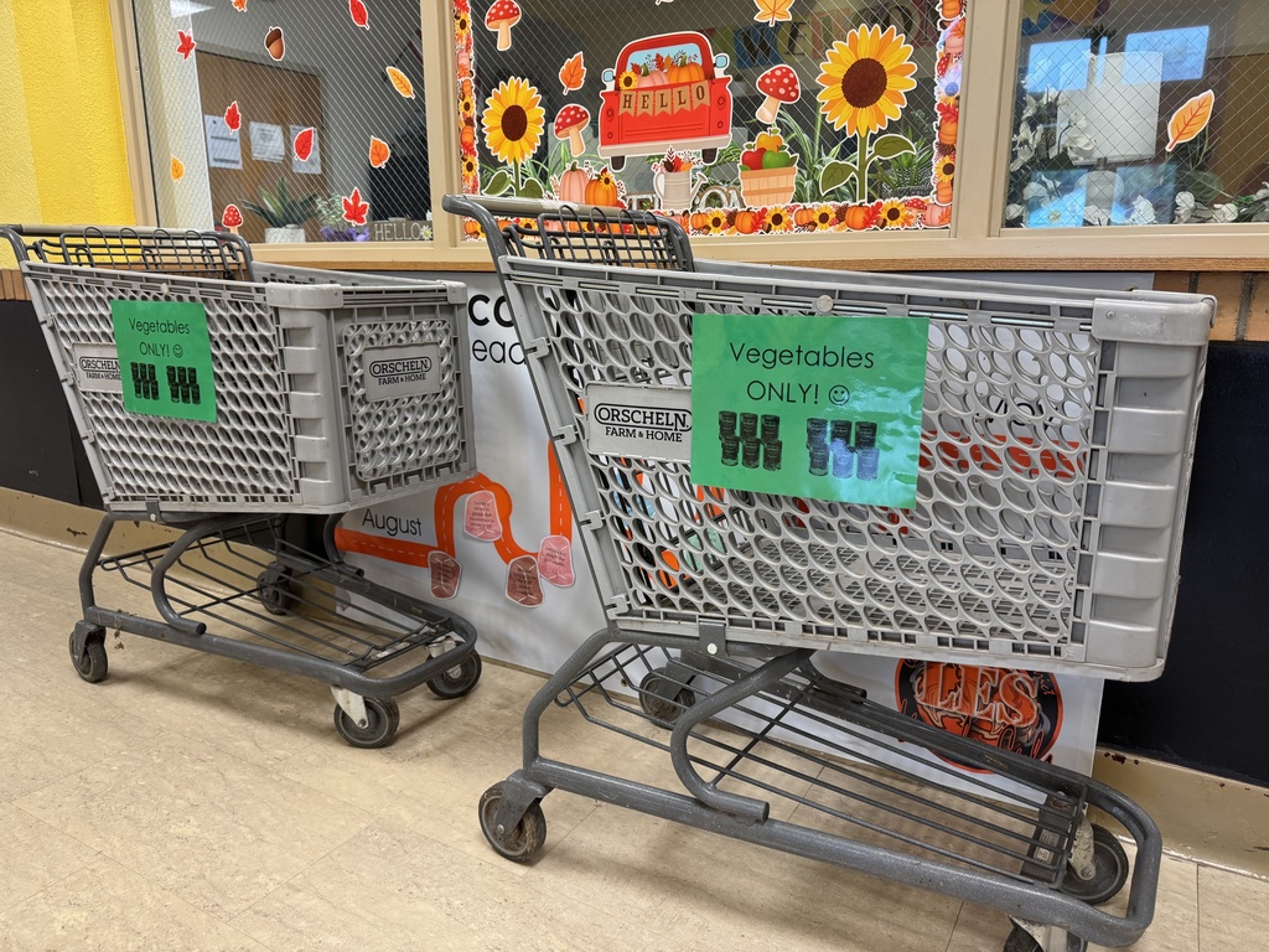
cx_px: 634
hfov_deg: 71.6
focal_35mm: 24
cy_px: 476
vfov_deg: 56.8
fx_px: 880
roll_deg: +0.1
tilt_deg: -14.0
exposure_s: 1/60
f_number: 1.78
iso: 160
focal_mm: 6.76
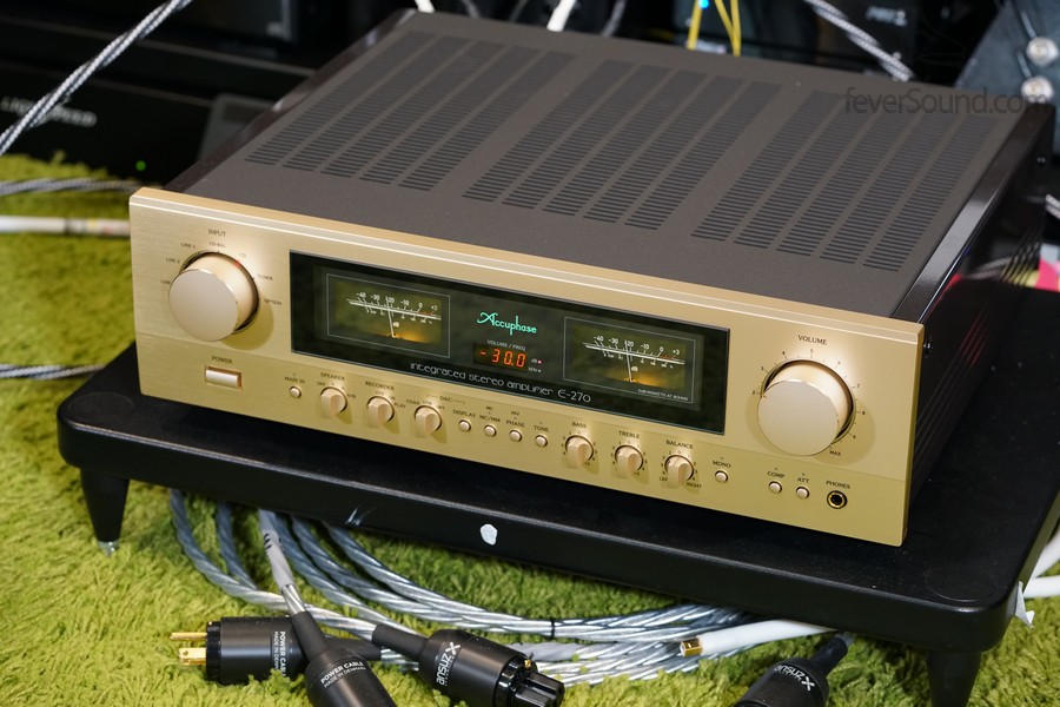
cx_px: 530
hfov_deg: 22.6
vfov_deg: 15.2
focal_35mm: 90
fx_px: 2650
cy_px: 354
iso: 2000
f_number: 5.6
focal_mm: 90
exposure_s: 1/30
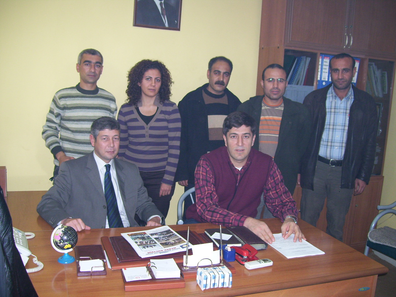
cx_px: 198
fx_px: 412
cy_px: 148
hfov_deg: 51.4
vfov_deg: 39.7
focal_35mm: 36
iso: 160
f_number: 2.7
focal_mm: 6
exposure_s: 1/60
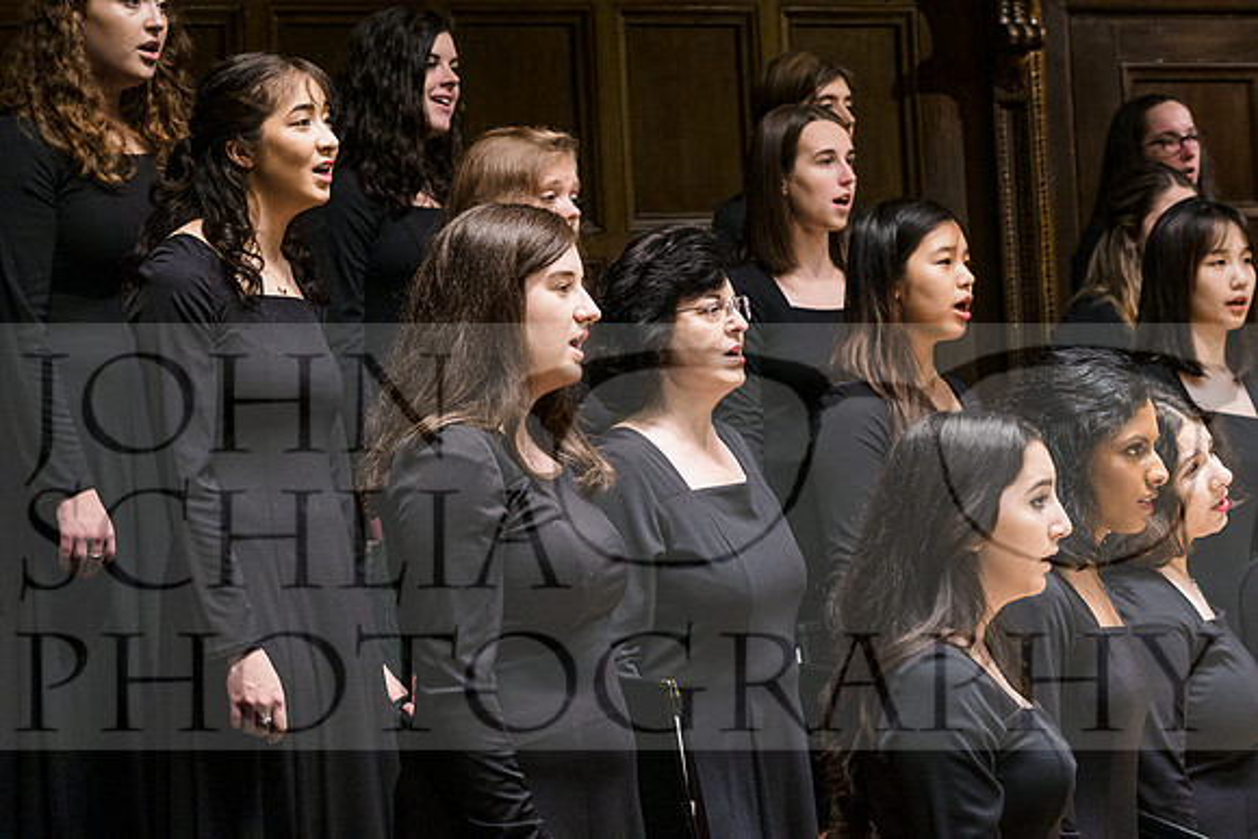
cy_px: 420
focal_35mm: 105
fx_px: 3670
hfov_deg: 19.5
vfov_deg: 13.0
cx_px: 629
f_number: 5
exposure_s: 1/250
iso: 1600
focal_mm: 70
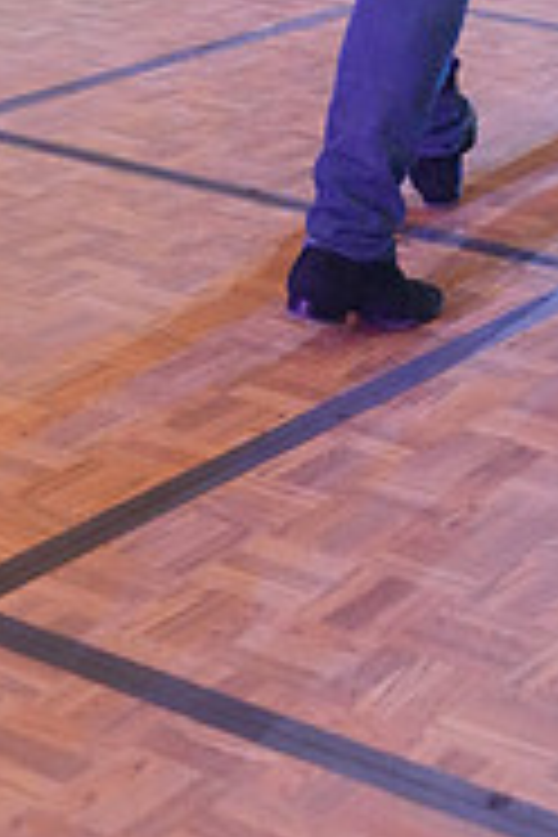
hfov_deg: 12.5
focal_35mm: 109
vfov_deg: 17.8
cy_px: -189
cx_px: 502
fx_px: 2534
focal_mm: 35
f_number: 4
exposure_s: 1/400
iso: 12800
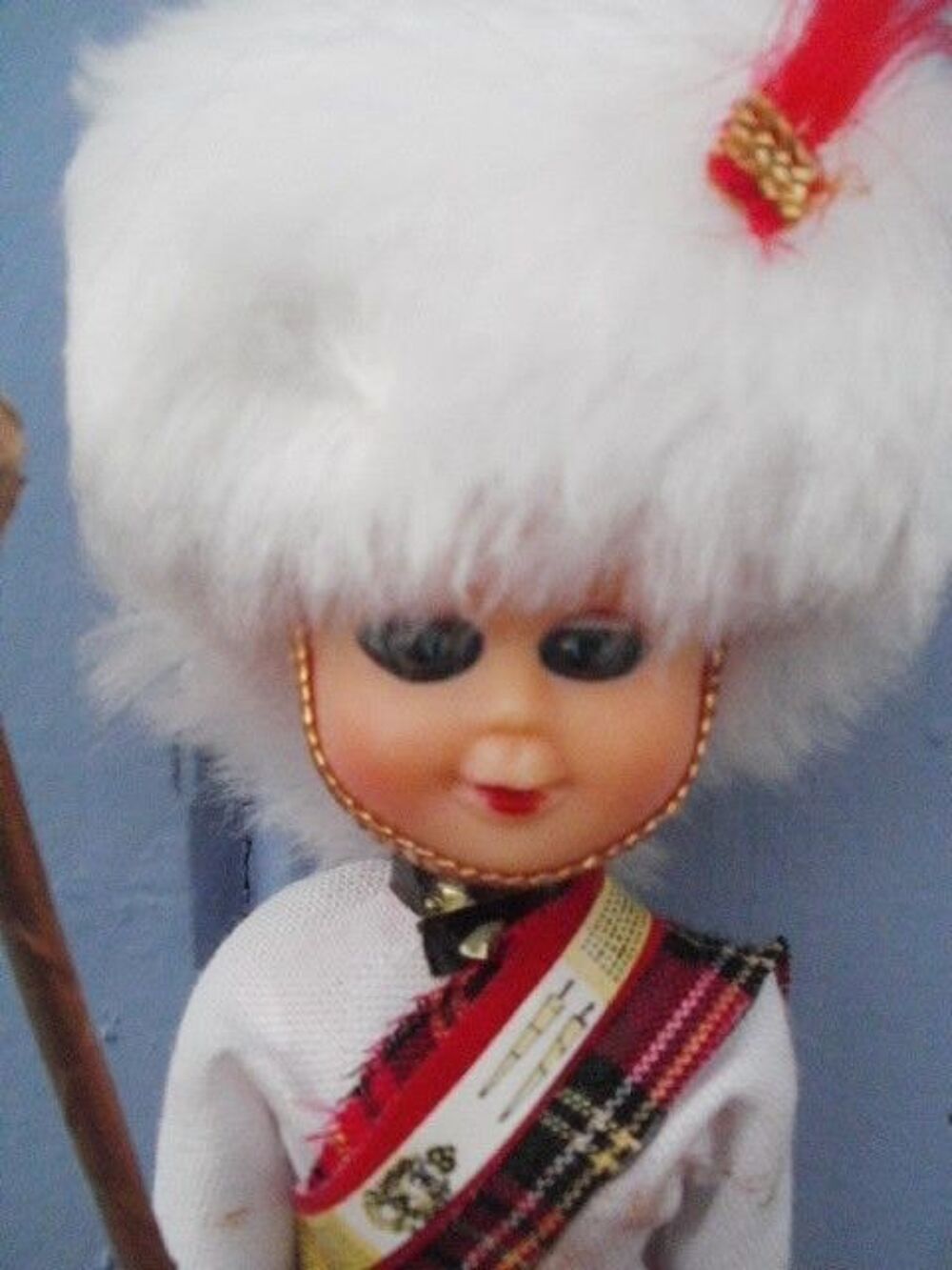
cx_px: 476
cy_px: 635
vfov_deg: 51.4
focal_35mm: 36
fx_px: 1320
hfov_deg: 39.7
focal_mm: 6.3
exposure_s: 1/1600
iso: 800
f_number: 5.6
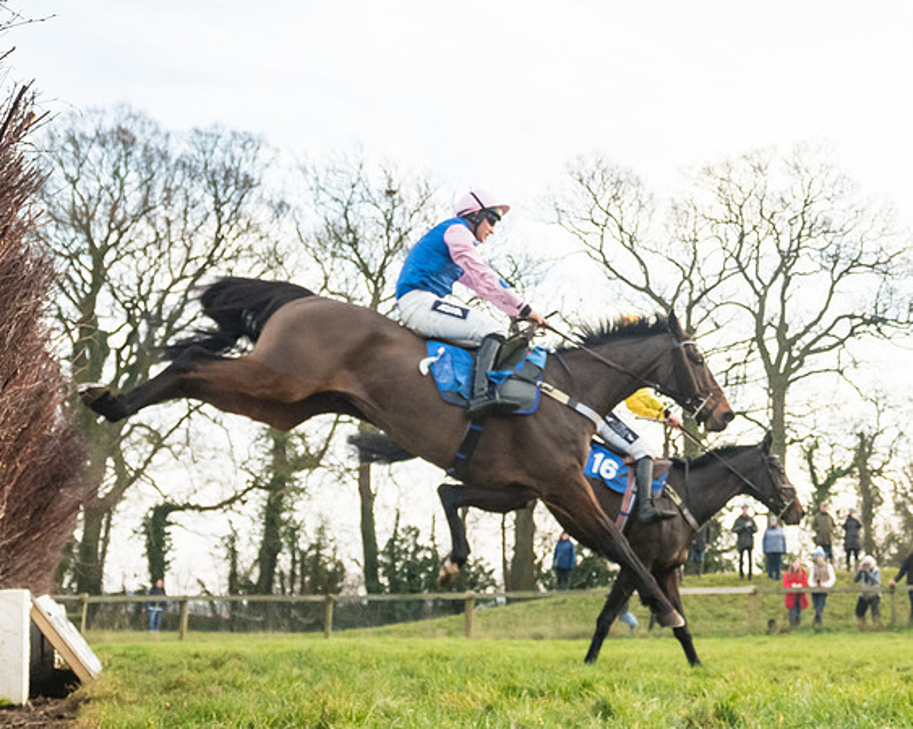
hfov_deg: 35.6
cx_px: 742
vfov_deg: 28.8
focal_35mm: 51
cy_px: 86
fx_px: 1368
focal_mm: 24
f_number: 5
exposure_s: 1/1250
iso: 1000
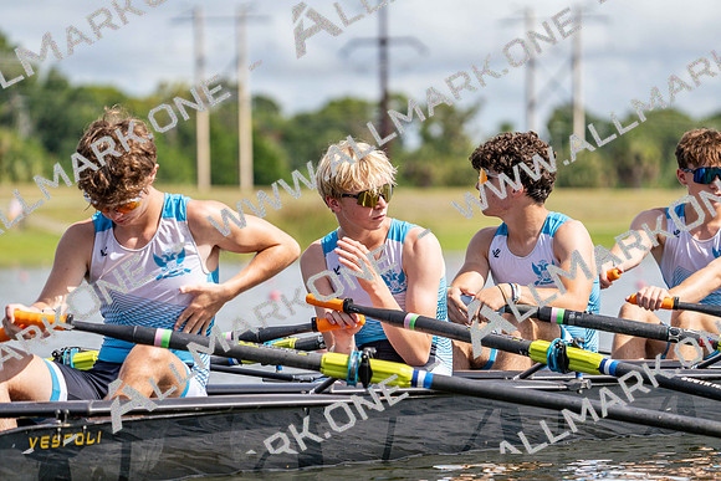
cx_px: 360
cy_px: 240
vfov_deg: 5.4
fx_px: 5148
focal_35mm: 257
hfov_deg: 8.0
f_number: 6.3
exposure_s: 1/2500
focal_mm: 257
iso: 320
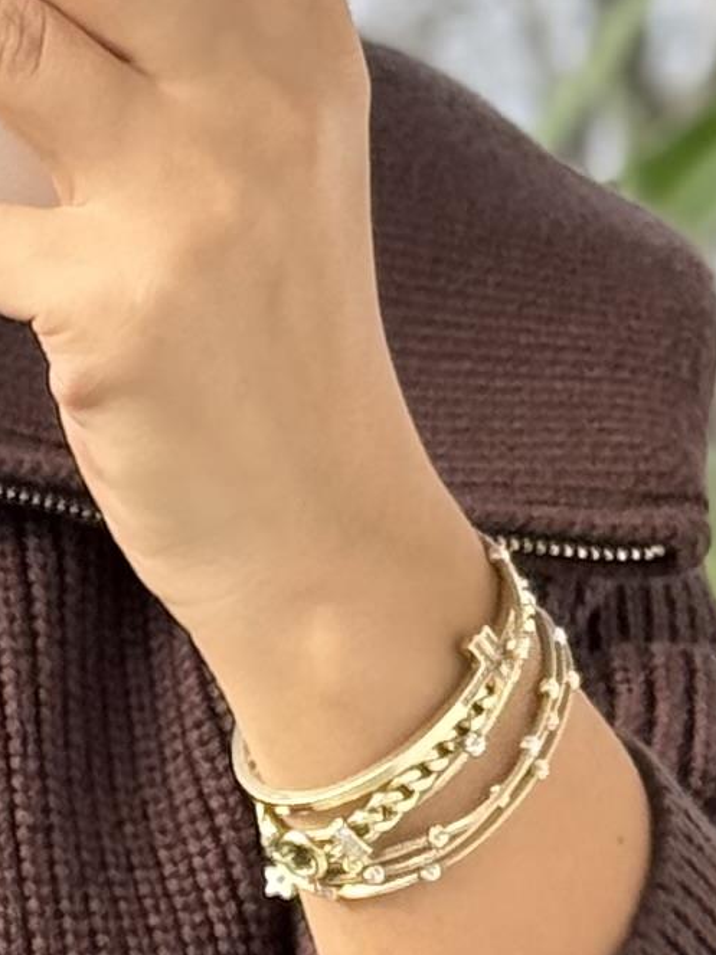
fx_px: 8056
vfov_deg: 6.7
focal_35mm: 292
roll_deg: -0.1
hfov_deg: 5.1
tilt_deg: -21.0
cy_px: 1259
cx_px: -63
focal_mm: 6.76
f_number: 1.78
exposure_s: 1/432
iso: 64
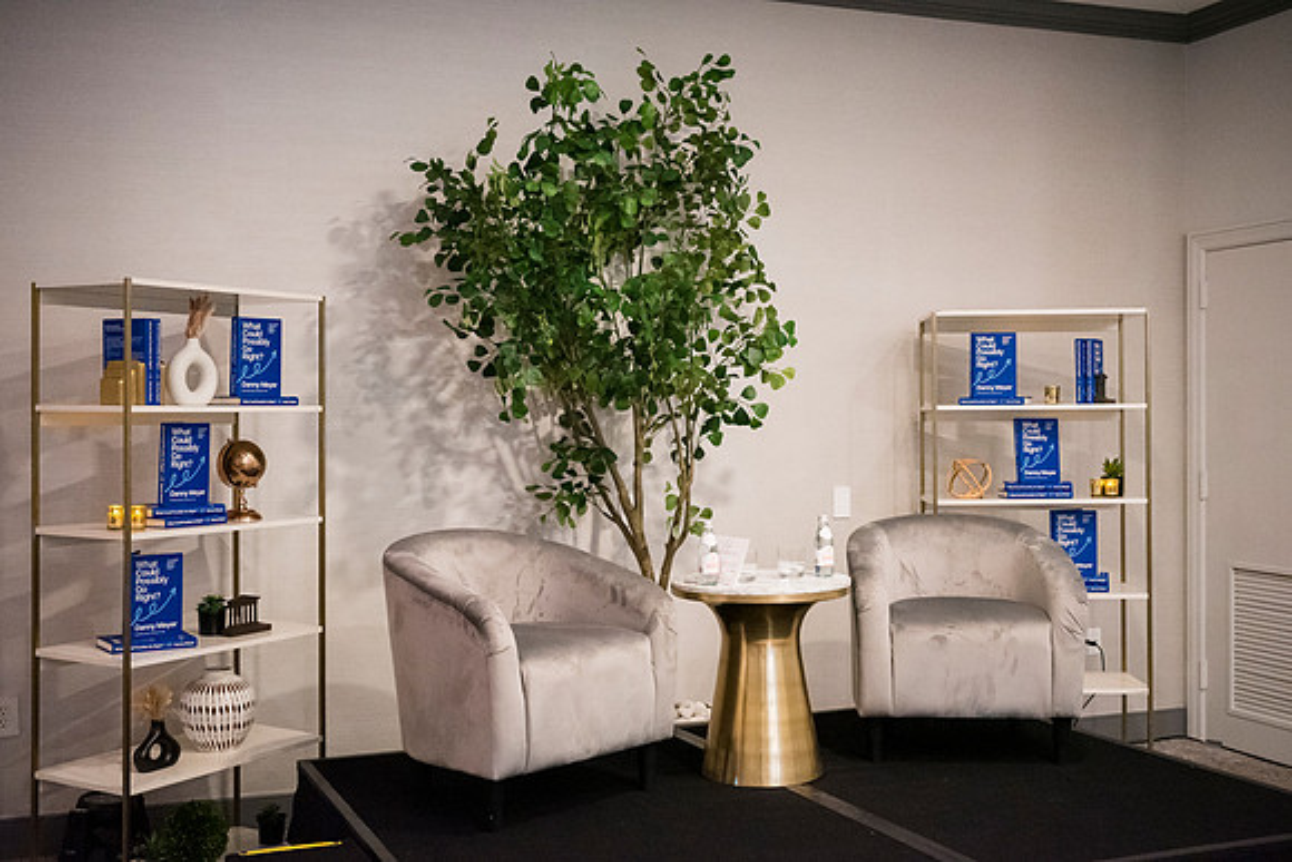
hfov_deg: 46.4
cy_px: 431
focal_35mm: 42
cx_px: 646
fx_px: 1508
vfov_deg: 31.9
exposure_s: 1/200
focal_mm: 42
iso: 6400
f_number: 3
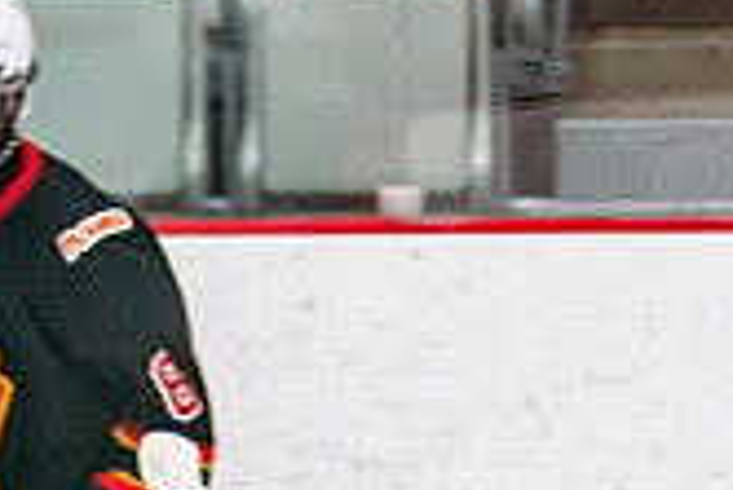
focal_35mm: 872
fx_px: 17770
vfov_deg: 1.6
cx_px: 940
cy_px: 1032
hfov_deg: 2.4
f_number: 2.8
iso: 1000
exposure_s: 1/640
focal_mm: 125
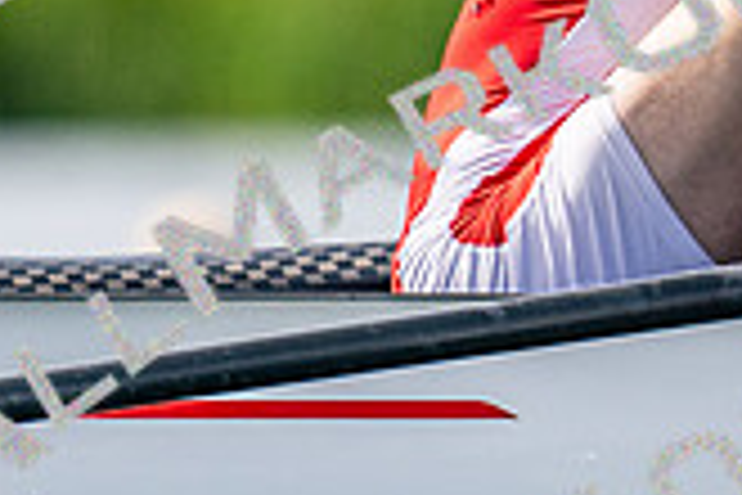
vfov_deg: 0.4
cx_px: 778
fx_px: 65291
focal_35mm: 3168
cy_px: -148
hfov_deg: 0.7
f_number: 4
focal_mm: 600
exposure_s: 1/2500
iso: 200
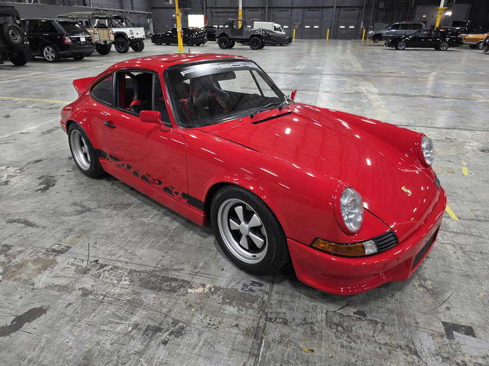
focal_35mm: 23
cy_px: 183
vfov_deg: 58.9
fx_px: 325
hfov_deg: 73.9
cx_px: 244
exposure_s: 1/120
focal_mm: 6.3
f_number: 1.7
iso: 320
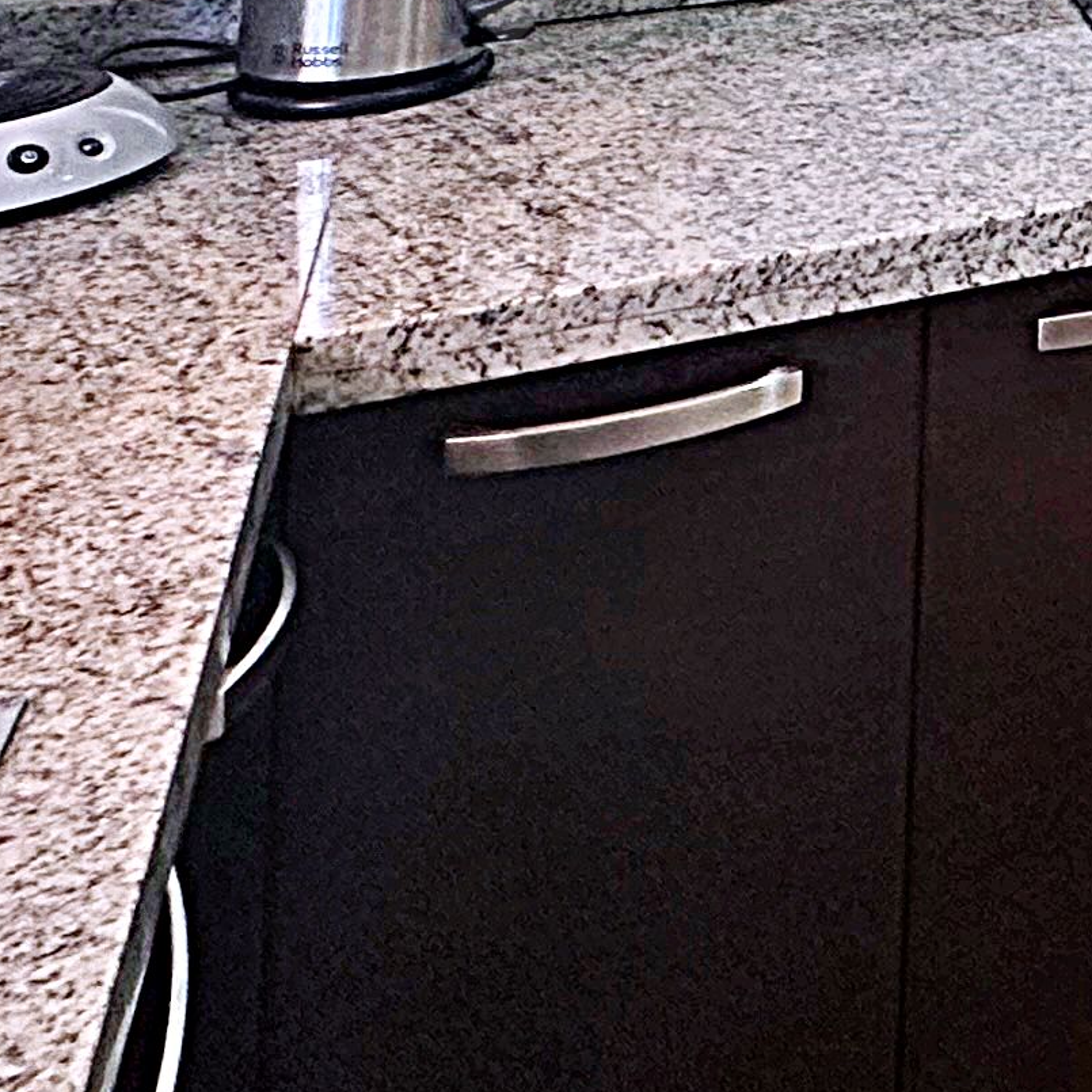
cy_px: -617
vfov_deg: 22.1
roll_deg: -2.3
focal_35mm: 62
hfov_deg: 18.2
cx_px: 2207
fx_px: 2213
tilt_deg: +0.3
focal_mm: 2.22
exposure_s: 1/100
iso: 160
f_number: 2.2
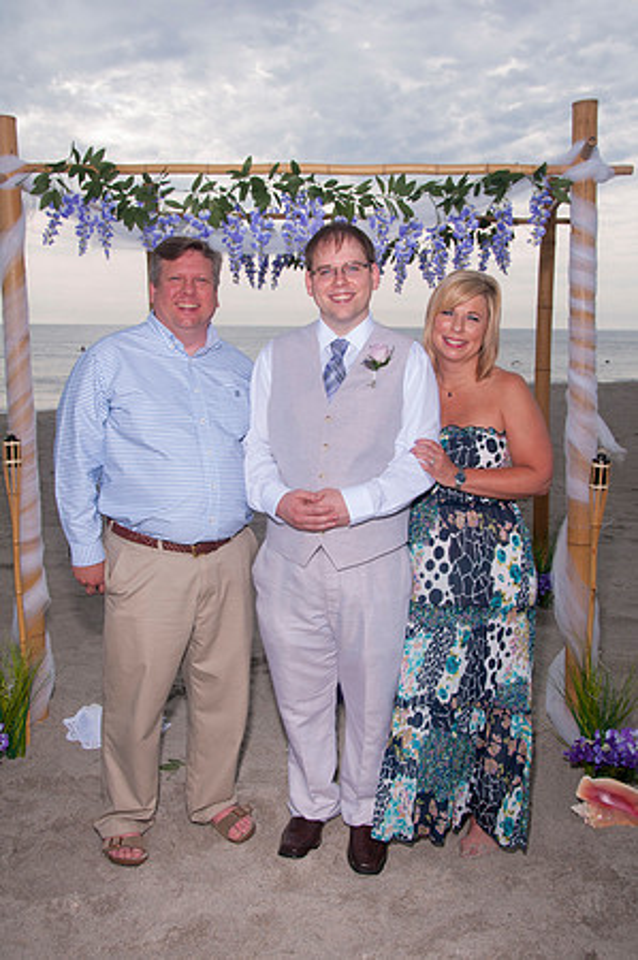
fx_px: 1039
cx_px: 319
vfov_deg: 49.6
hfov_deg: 34.1
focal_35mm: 39
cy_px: 480
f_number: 9
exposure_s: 1/250
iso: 100
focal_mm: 26
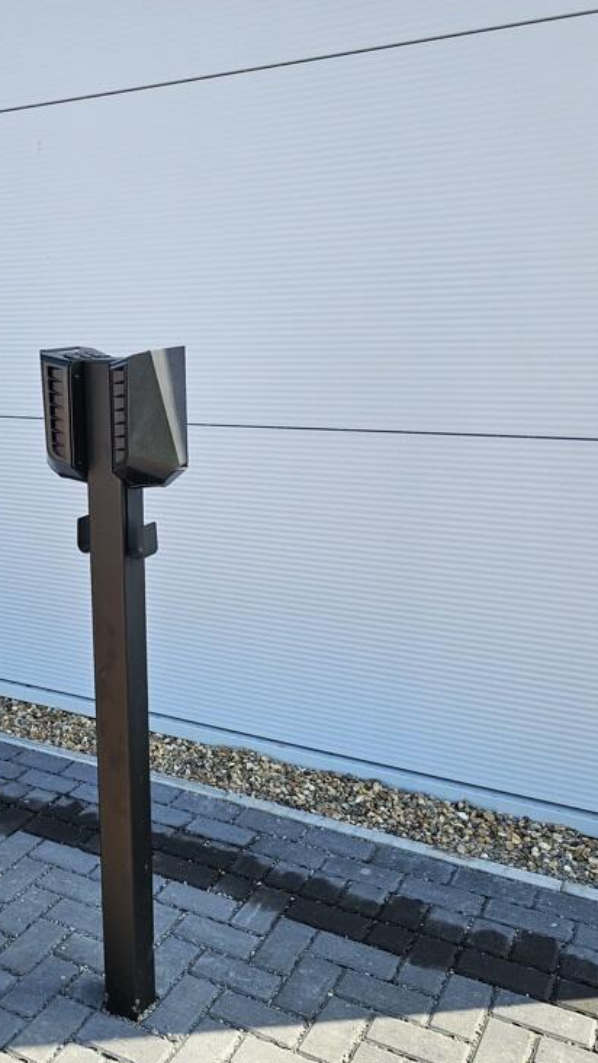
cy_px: 547
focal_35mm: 35
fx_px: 987
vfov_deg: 56.6
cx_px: 96
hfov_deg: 32.5
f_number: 1.7
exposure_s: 1/247
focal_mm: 6.3
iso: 16
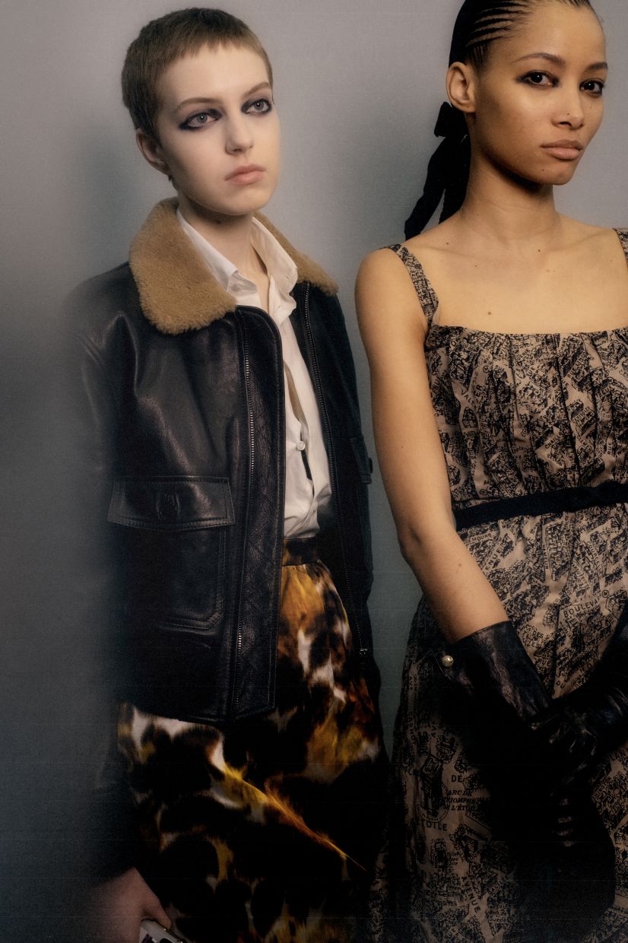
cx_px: 314
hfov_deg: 25.5
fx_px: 1387
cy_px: 472
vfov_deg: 37.5
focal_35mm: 53
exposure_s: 1/125
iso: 1000
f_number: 8
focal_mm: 35
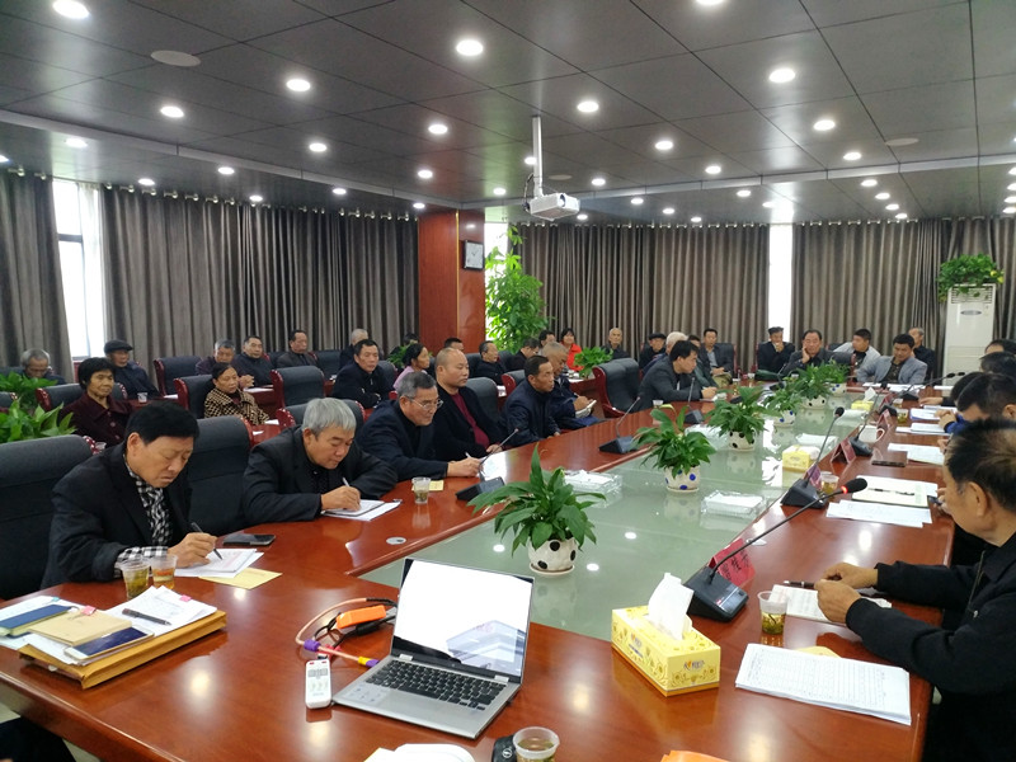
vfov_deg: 51.4
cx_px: 508
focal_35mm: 27
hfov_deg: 65.3
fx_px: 792
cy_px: 381
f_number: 2.2
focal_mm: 4.73
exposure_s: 1/25
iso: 500
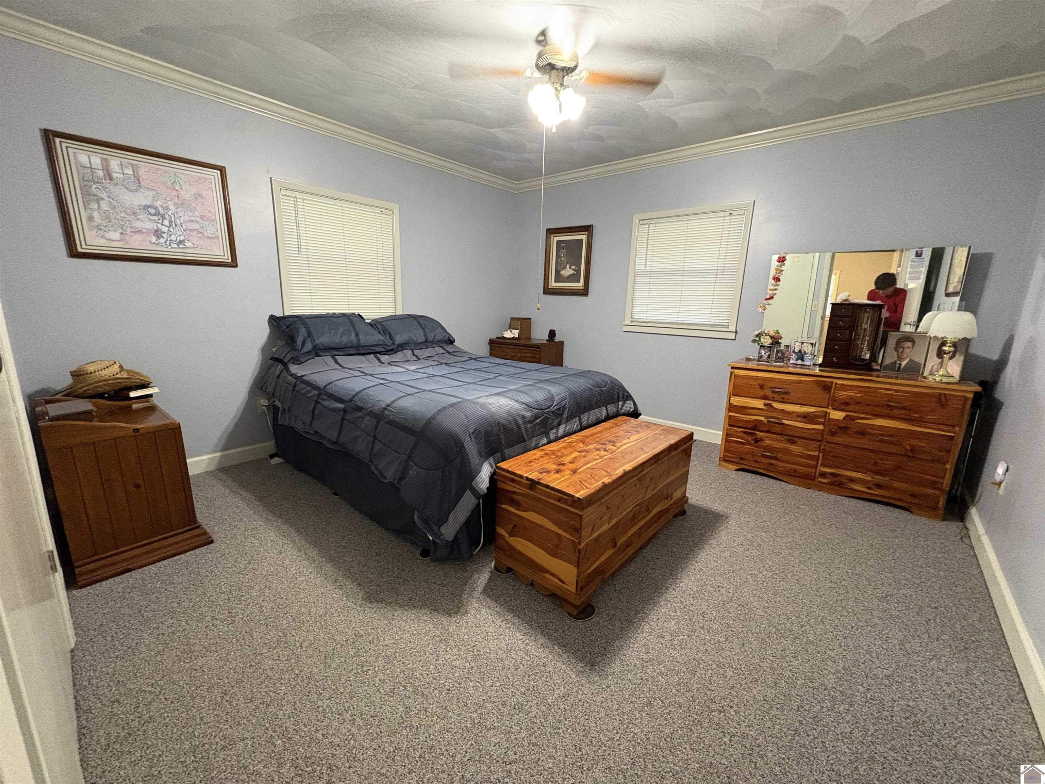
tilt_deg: -11.7
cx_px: 522
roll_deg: -1.1
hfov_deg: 102.1
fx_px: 423
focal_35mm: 14
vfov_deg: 85.7
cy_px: 392
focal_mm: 2.22
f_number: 2.2
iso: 640
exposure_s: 1/60
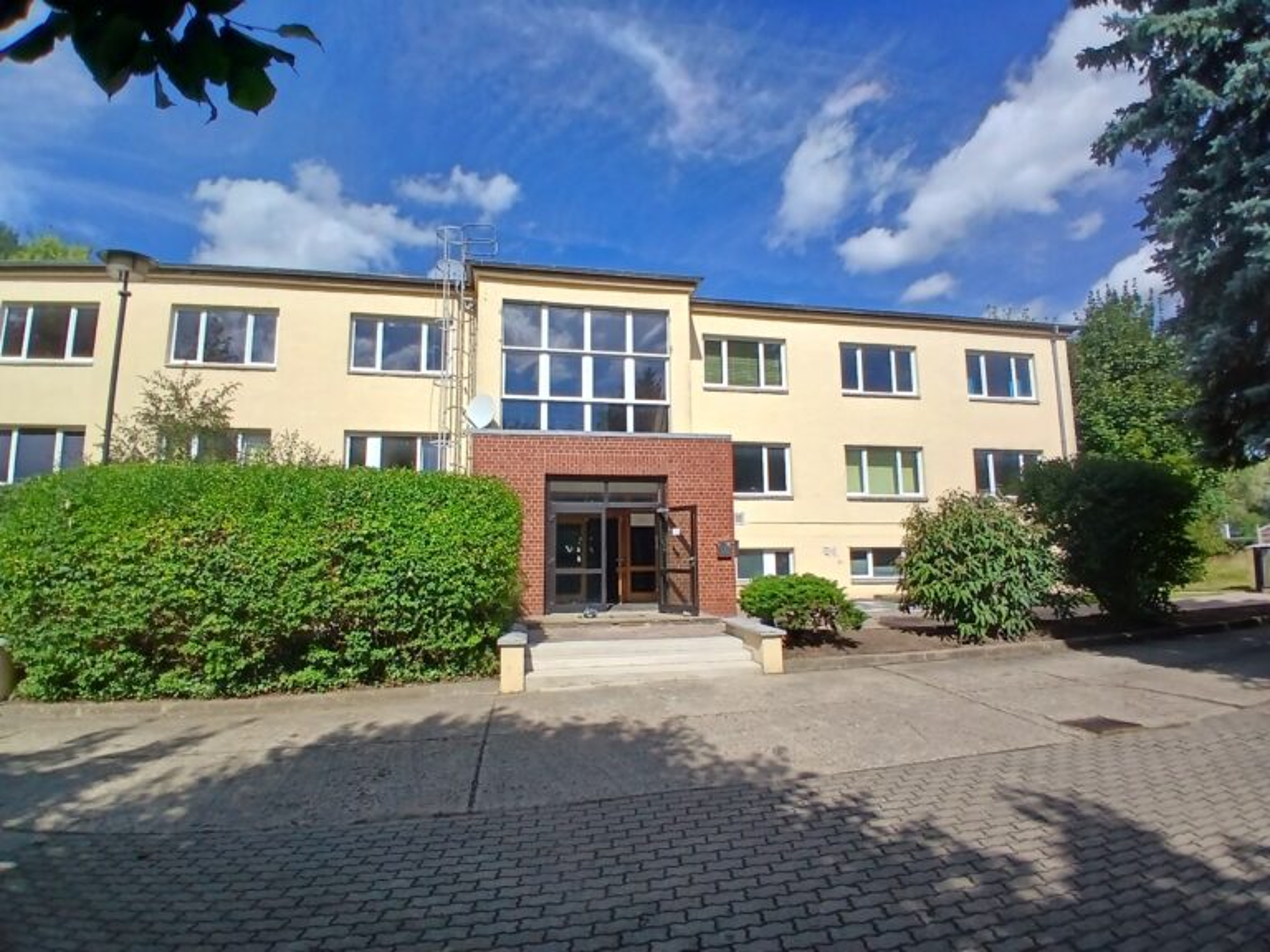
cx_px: 635
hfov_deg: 91.0
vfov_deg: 74.7
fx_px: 624
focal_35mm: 17
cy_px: 476
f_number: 2.2
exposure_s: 1/2137
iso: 64
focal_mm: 1.4
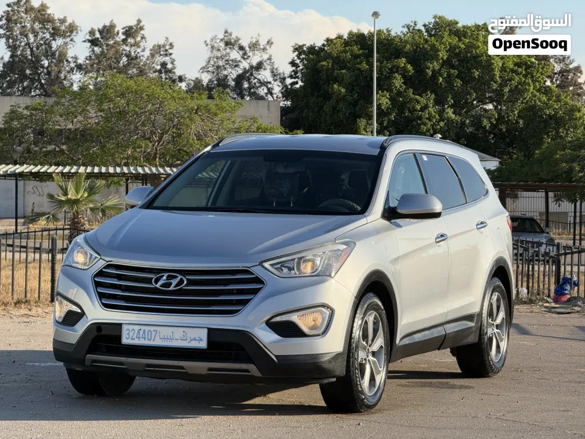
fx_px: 2028
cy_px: 220
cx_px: 292
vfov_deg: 12.3
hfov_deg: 16.4
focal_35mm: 120
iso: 64
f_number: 2.8
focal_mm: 15.66
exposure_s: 1/1186
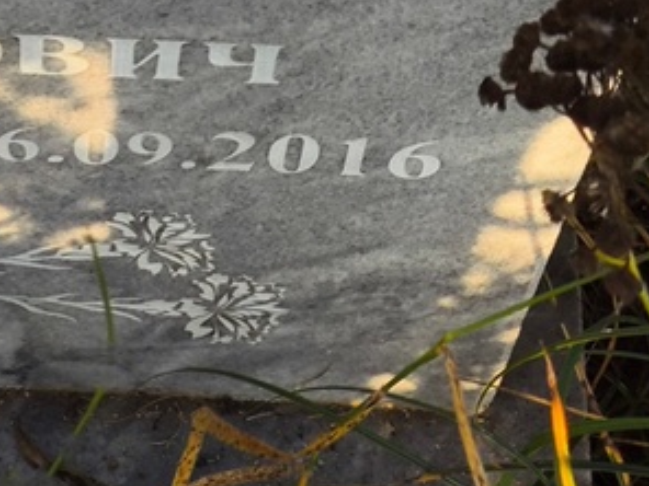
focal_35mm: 135
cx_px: -104
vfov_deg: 10.9
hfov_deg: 14.2
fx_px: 2531
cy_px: 48
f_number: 1.7
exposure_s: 1/400
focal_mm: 4.71
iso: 50
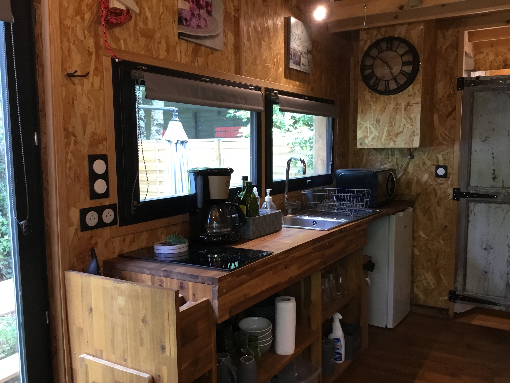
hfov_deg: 58.4
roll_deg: +1.0
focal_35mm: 31
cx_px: 255
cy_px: 192
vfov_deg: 45.4
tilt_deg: -3.2
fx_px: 457
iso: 125
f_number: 2.4
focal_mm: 3.3
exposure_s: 1/33
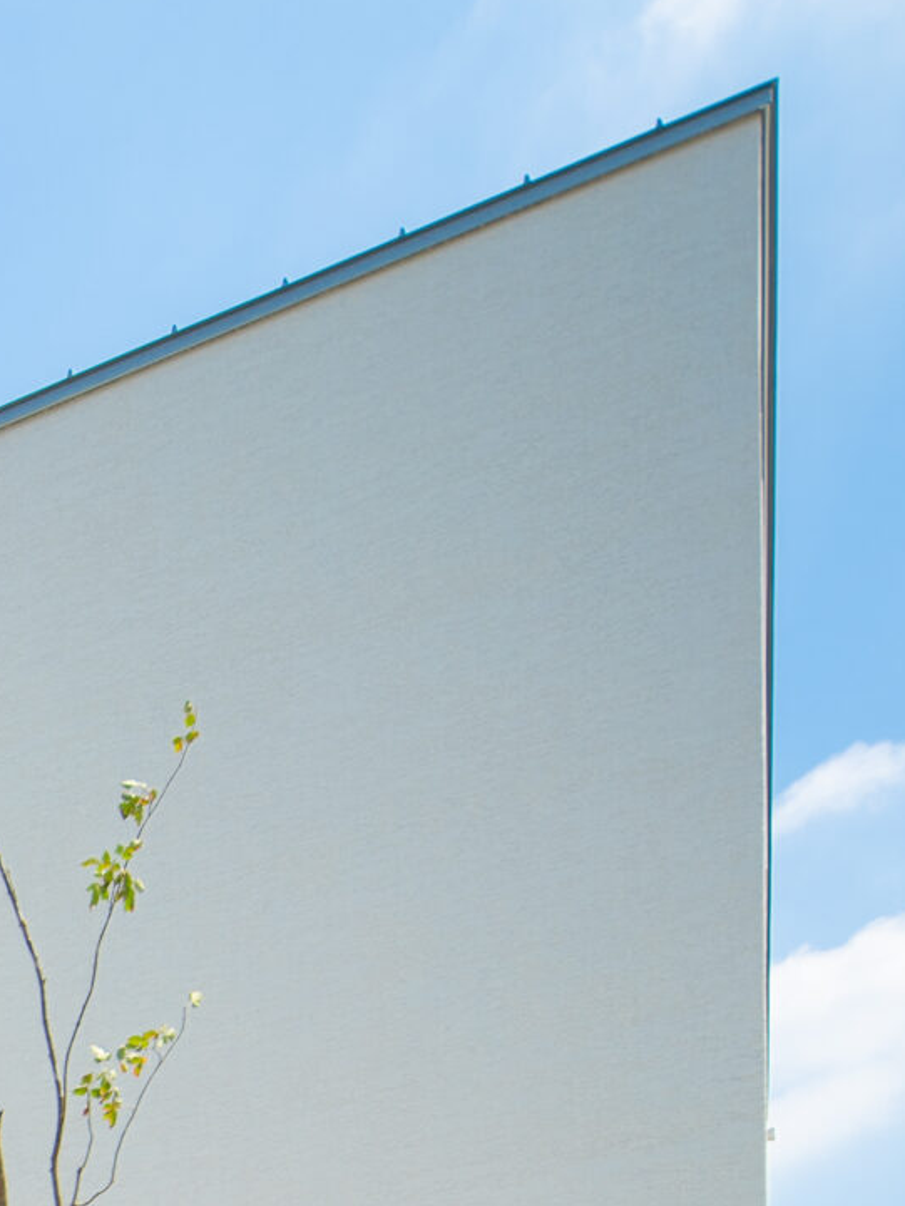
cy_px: 1190
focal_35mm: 58
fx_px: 2021
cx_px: -851
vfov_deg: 30.9
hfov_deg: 18.1
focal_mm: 17
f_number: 4
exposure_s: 1/1250
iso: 100
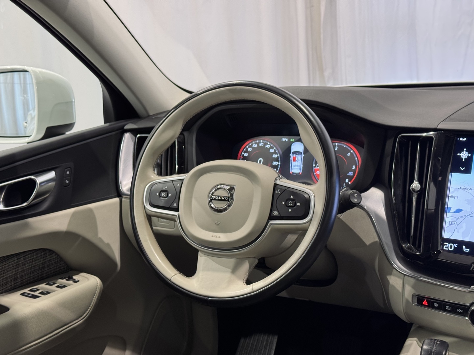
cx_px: 237
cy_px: 178
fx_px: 657
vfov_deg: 30.3
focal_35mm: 48
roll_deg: +4.3
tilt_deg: -13.6
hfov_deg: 39.7
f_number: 1.78
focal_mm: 6.76
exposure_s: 1/50
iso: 200
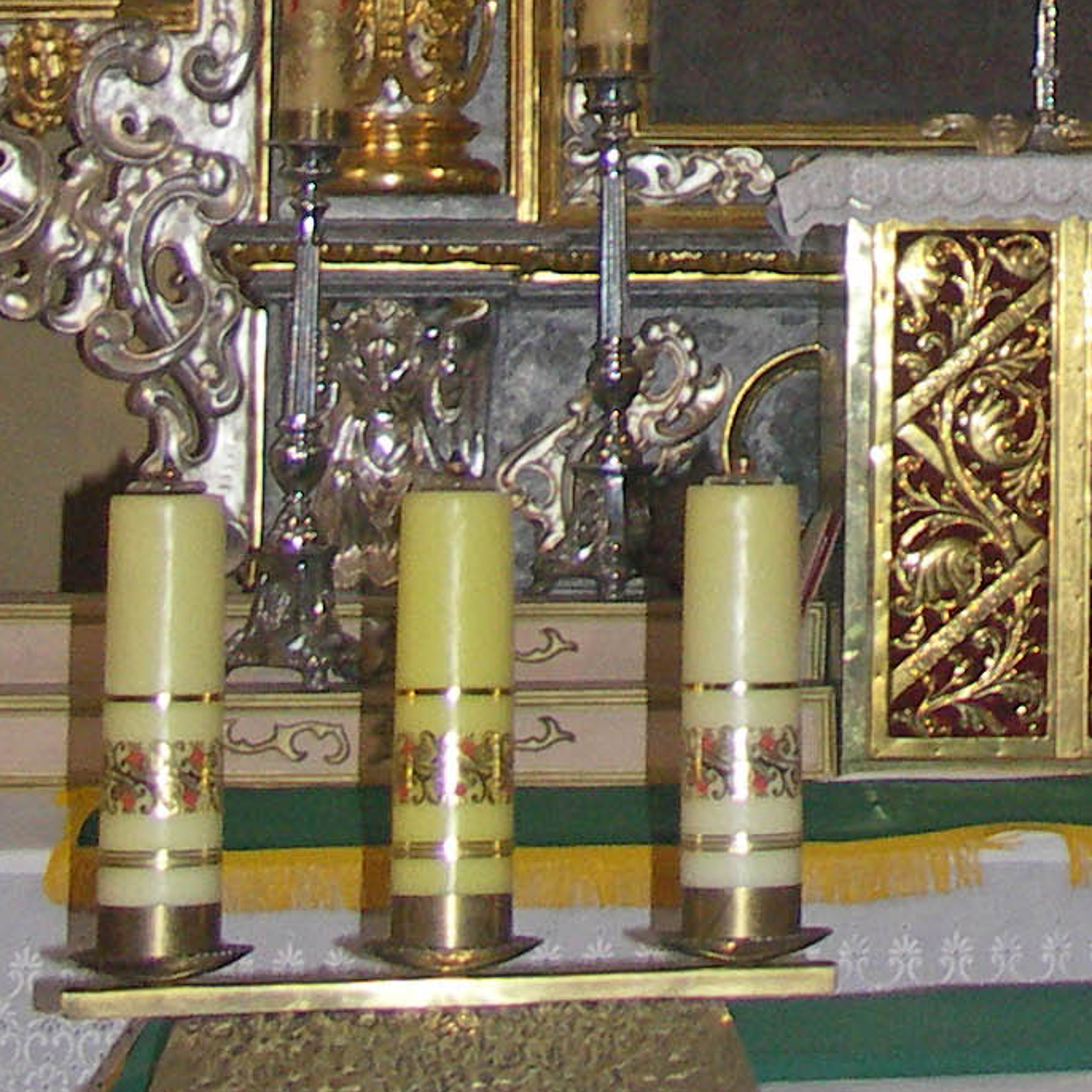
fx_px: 5104
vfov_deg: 11.5
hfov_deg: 12.0
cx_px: 1208
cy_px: -745
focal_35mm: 143
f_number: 2.8
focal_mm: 8.9
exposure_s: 1/50
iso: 200
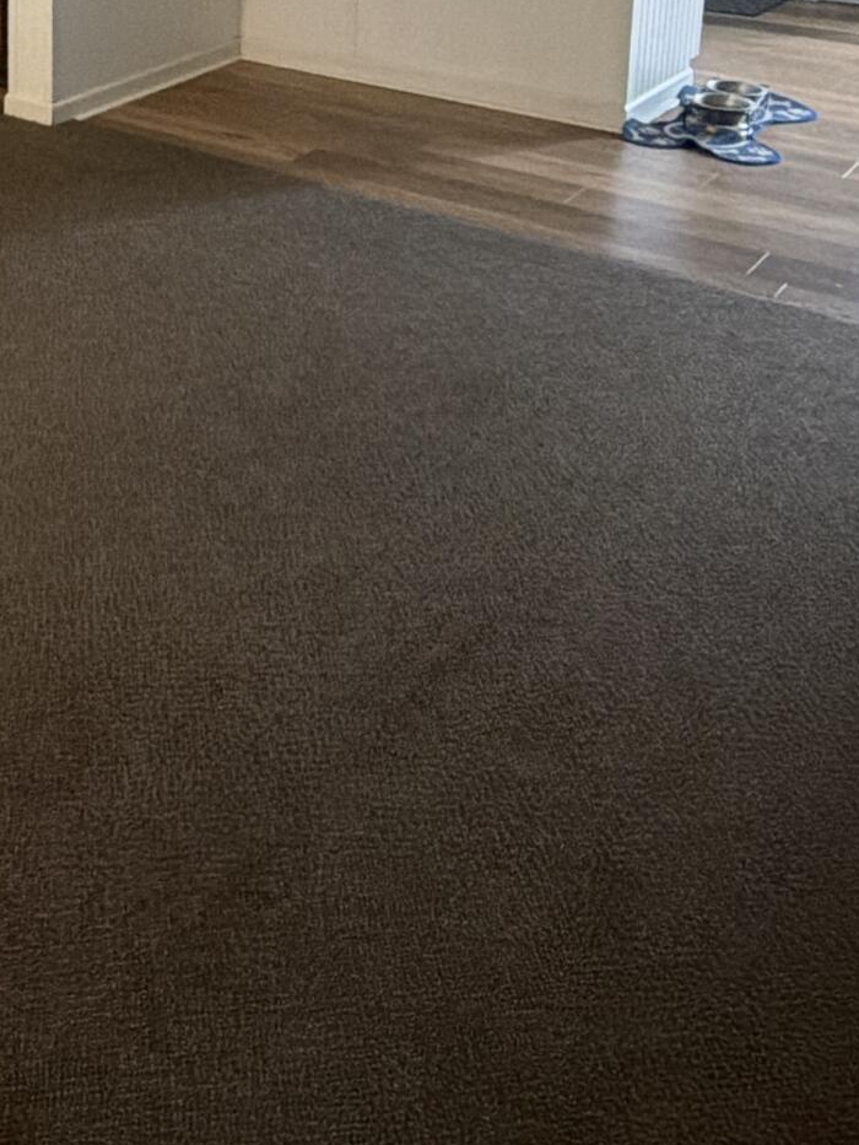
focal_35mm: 45
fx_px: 1489
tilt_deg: -12.3
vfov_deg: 37.6
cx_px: -54
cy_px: 0
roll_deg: +0.5
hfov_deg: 29.4
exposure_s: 1/60
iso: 320
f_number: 2.2
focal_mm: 2.22
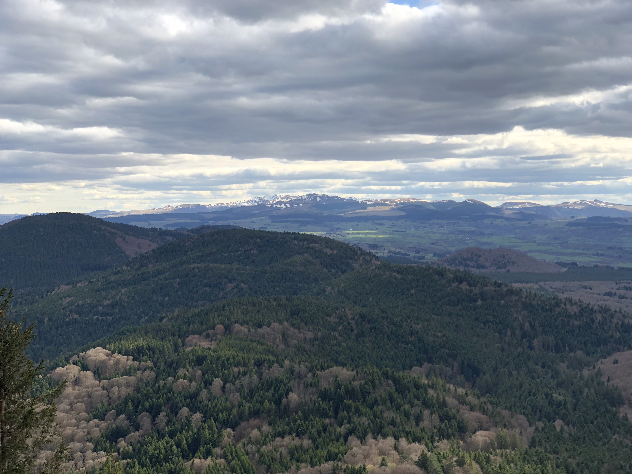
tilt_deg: -0.2
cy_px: 237
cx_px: 316
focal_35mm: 52
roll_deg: +0.8
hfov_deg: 36.8
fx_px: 949
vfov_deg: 28.0
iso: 16
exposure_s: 1/545
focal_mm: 6
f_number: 2.4
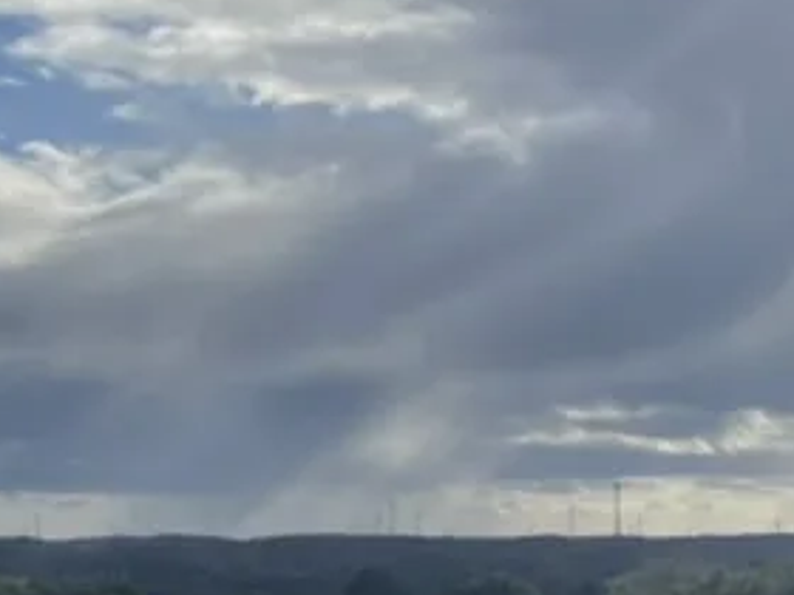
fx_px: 2454
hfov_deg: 18.1
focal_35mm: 107
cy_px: 530
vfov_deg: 13.7
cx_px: 79
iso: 32
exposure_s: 1/9174
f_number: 1.6
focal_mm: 5.1
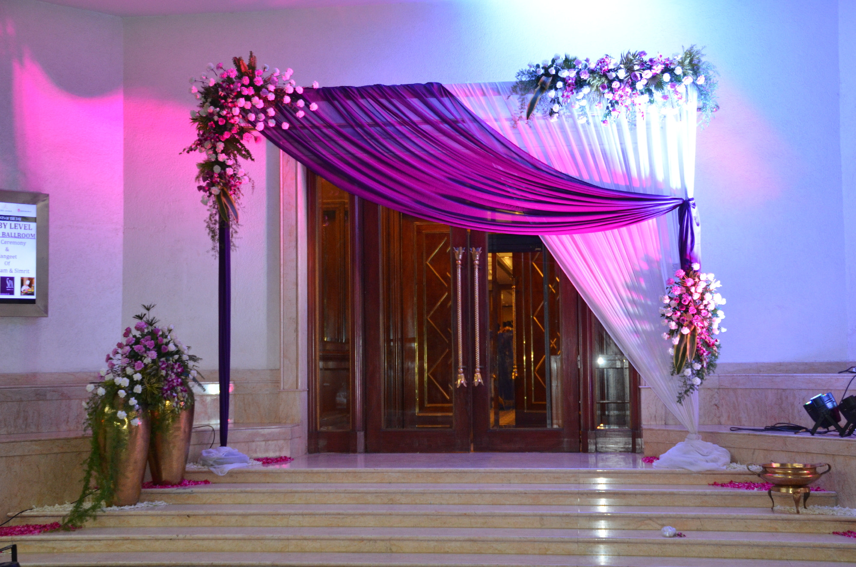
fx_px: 1139
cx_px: 428
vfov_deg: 28.0
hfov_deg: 41.2
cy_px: 284
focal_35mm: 48
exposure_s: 1/60
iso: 1000
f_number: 4.2
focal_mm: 32
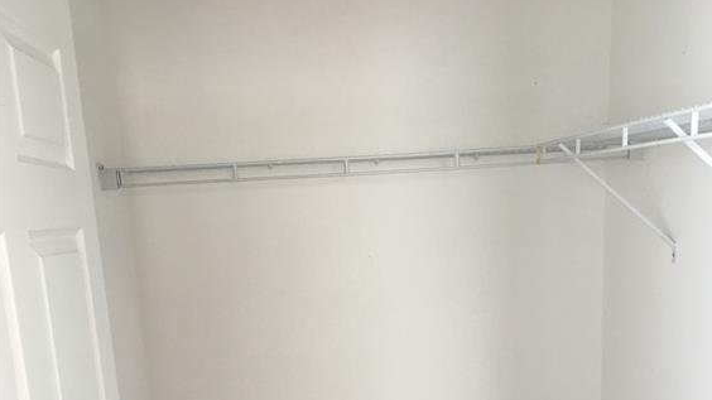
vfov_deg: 26.0
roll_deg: +2.6
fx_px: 812
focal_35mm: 43
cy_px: 419
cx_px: 359
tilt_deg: -12.8
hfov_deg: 47.4
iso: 25
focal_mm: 4.15
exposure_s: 1/15
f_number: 2.2
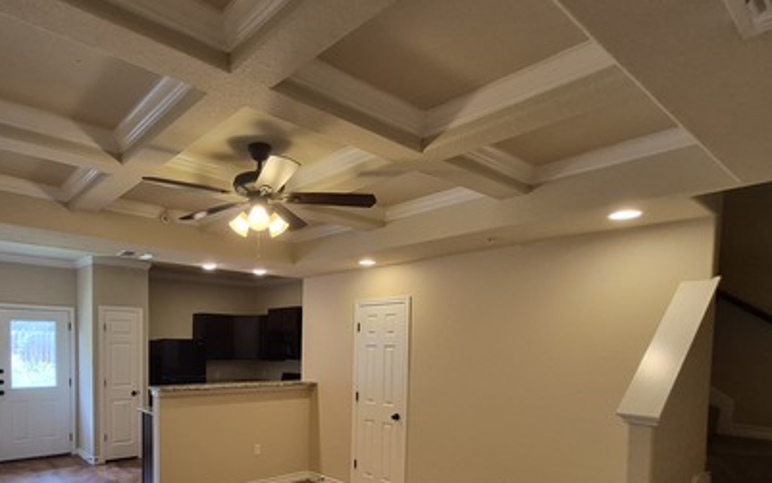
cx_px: 298
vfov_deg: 52.5
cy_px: 366
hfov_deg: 78.4
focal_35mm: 22
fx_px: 463
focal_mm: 1.74
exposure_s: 1/60
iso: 160
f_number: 2.2
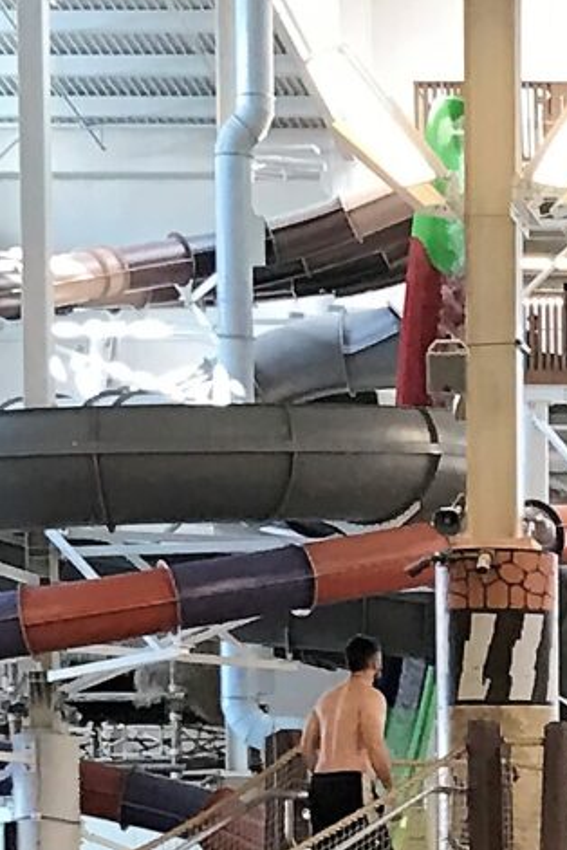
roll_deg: -0.3
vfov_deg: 11.0
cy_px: 1341
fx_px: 4205
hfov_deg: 7.5
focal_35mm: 178
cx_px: 939
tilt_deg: -5.5
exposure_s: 1/40
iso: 25
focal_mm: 3.99
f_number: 1.8
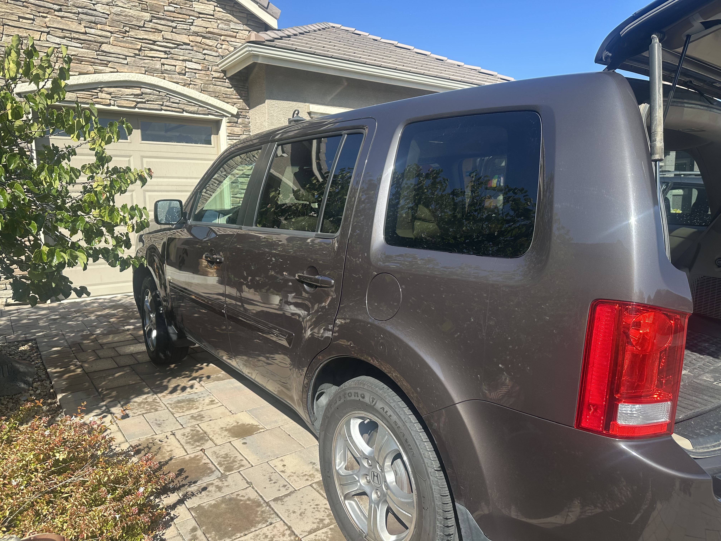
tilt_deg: -7.7
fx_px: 500
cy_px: 270
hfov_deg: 71.6
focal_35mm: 24
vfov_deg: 56.8
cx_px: 360
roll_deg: +0.7
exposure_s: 1/2155
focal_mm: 6.86
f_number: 1.78
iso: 80
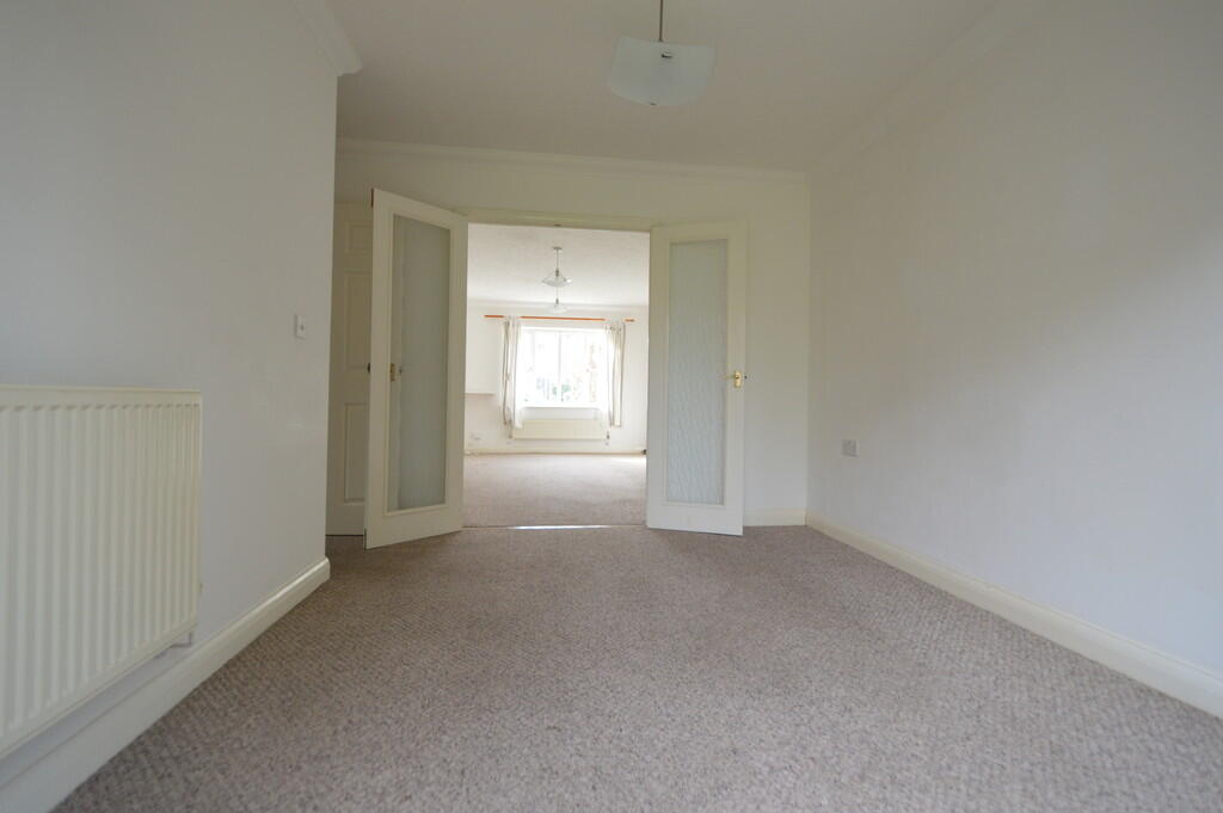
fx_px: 509
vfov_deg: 77.2
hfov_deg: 100.4
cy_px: 406
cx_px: 612
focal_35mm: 15
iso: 400
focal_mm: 10
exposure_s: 1/80
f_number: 4.5
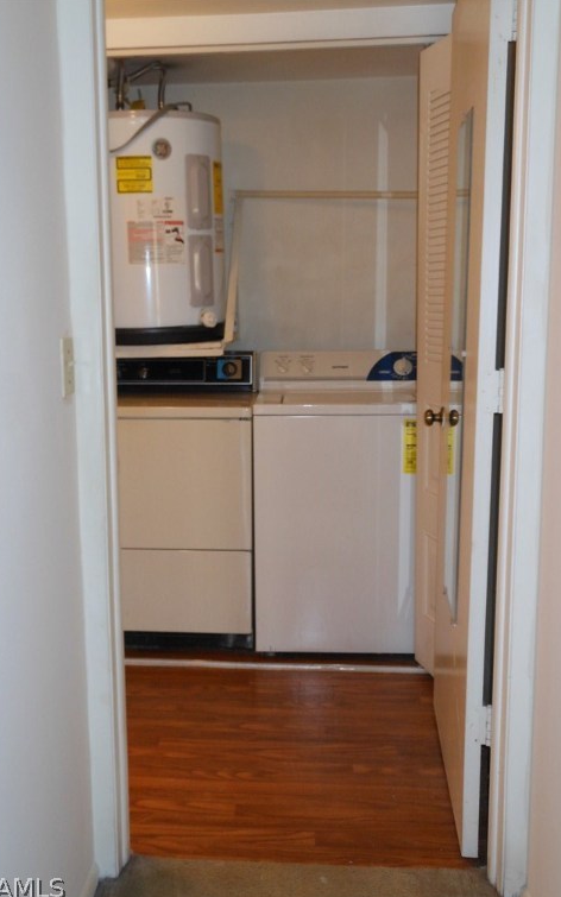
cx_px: 258
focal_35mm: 41
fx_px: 1003
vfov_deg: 48.2
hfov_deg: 31.2
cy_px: 451
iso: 200
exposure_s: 1/30
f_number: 3.6
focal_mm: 6.8
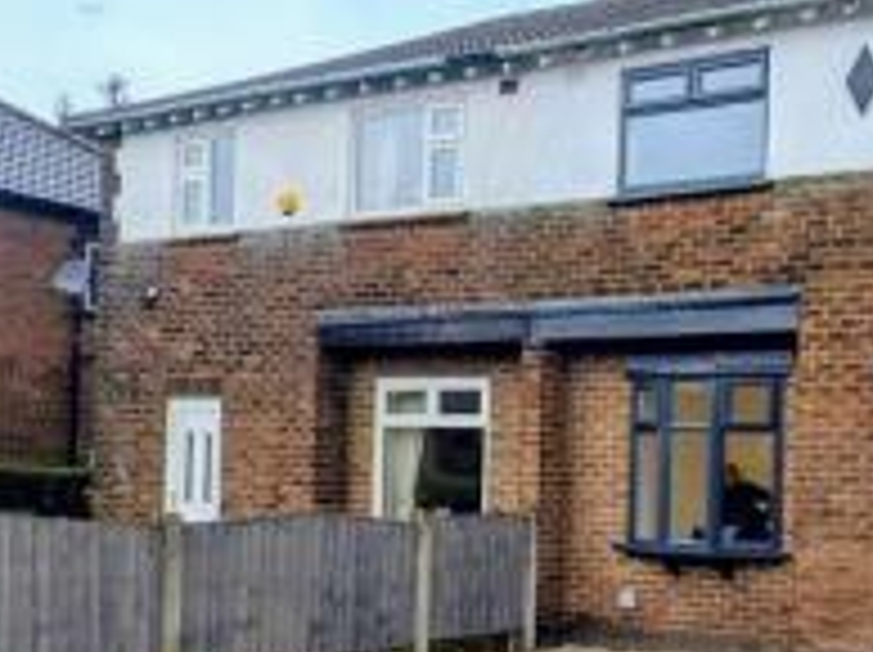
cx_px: 904
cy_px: 474
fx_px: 982
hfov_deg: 40.8
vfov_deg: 36.0
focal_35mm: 39
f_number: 2.2
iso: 48
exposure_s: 1/211
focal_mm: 1.95
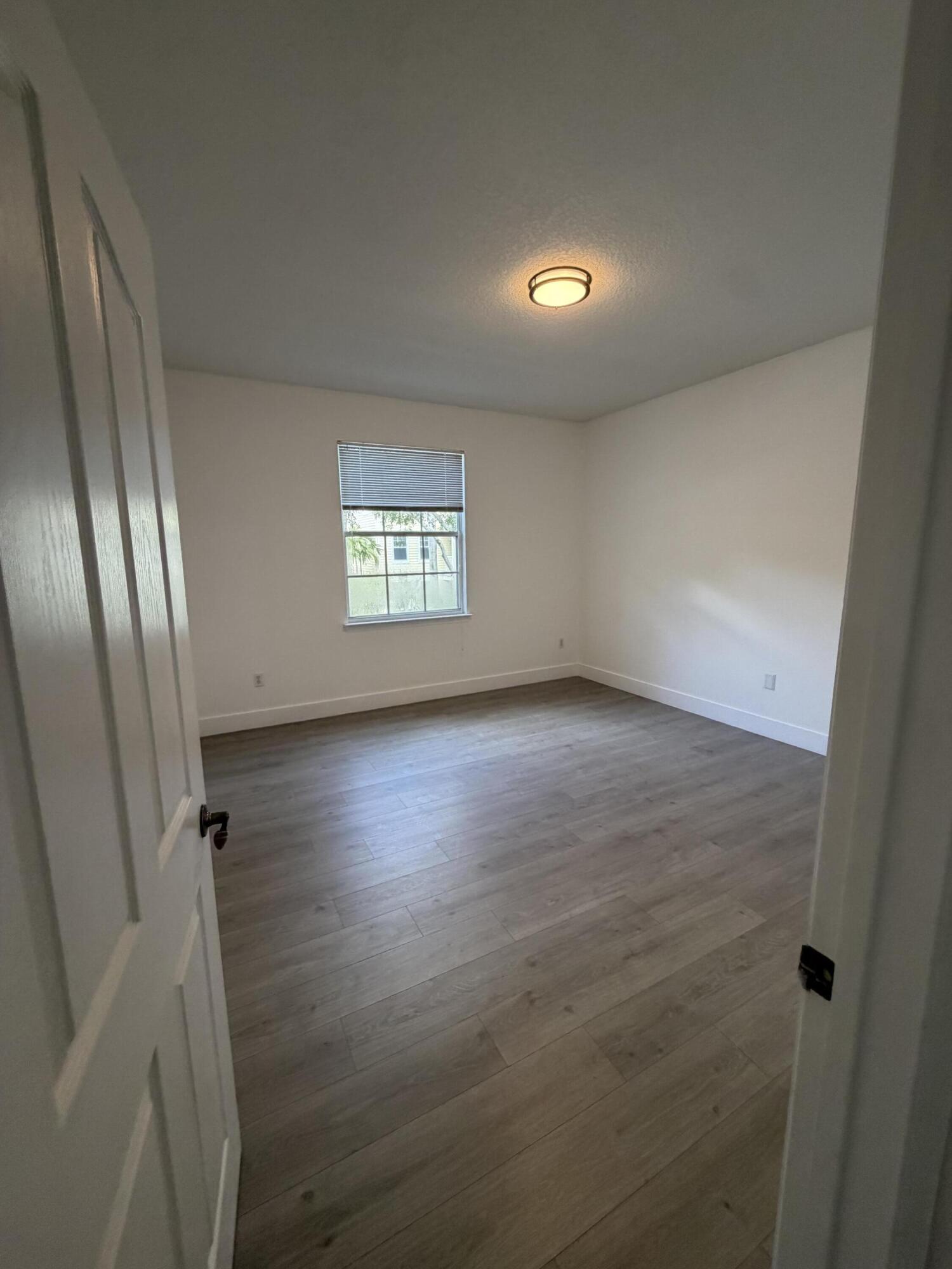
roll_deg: +0.7
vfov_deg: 102.1
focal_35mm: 14
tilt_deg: -8.9
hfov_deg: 85.7
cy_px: 634
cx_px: 476
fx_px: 513
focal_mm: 2.22
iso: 320
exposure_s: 1/120
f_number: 2.2
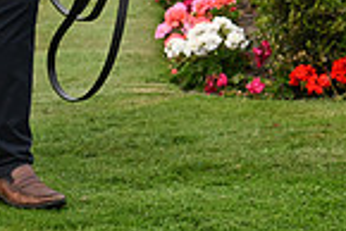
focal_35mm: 280
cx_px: -294
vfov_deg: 4.8
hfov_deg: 7.1
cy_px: -220
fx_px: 2694
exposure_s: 1/640
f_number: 5.6
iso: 640
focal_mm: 70
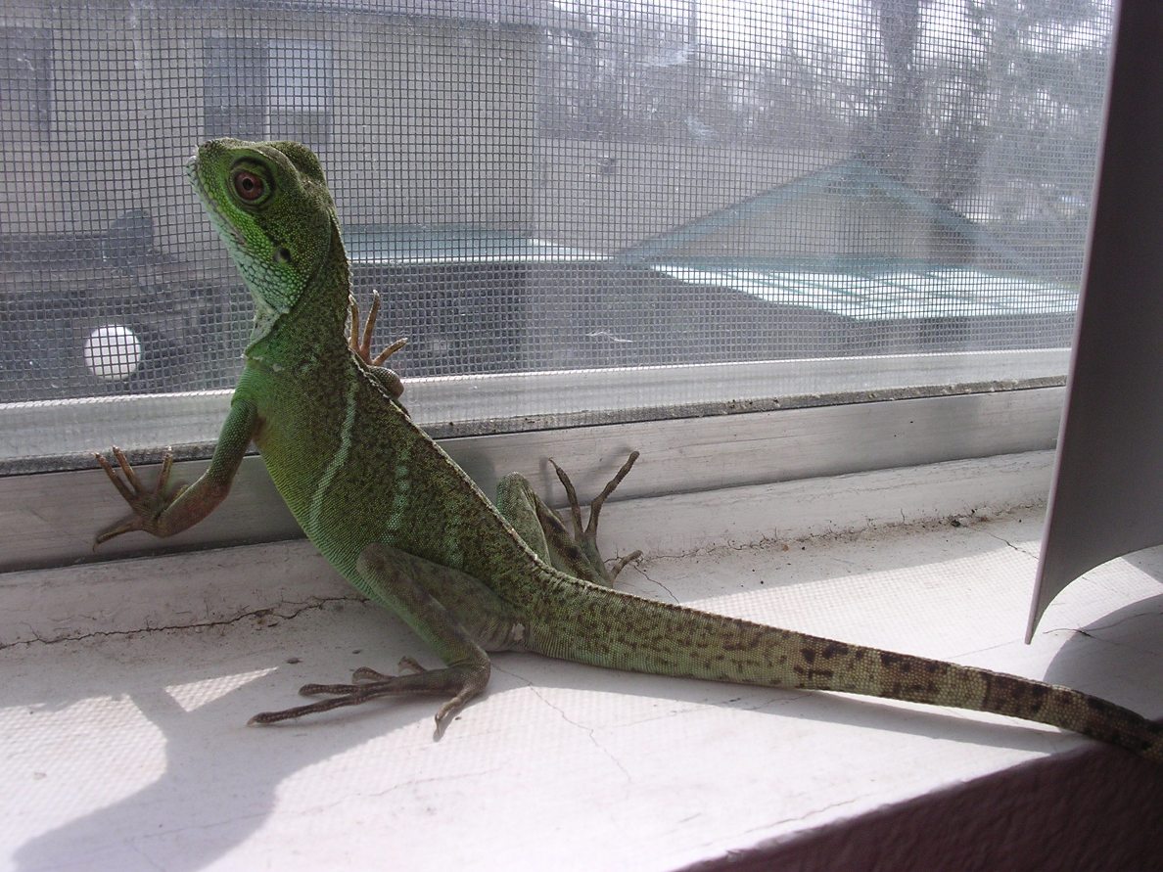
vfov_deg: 37.7
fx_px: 1277
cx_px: 582
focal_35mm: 38
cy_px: 436
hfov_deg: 49.0
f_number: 5.6
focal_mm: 5.8
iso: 100
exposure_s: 1/204
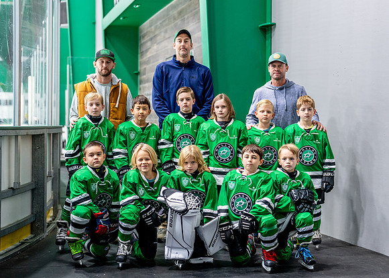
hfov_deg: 32.9
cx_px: 200
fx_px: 659
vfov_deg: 23.8
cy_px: 149
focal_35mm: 60
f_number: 2
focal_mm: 50
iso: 1250
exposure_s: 1/400
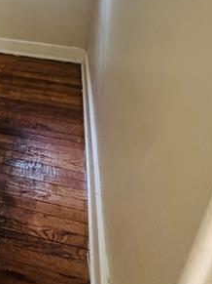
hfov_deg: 35.3
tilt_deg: -19.7
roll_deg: -1.0
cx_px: 5
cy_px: 33
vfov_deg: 45.8
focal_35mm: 37
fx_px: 302
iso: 640
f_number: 2.2
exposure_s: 1/60
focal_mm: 2.22
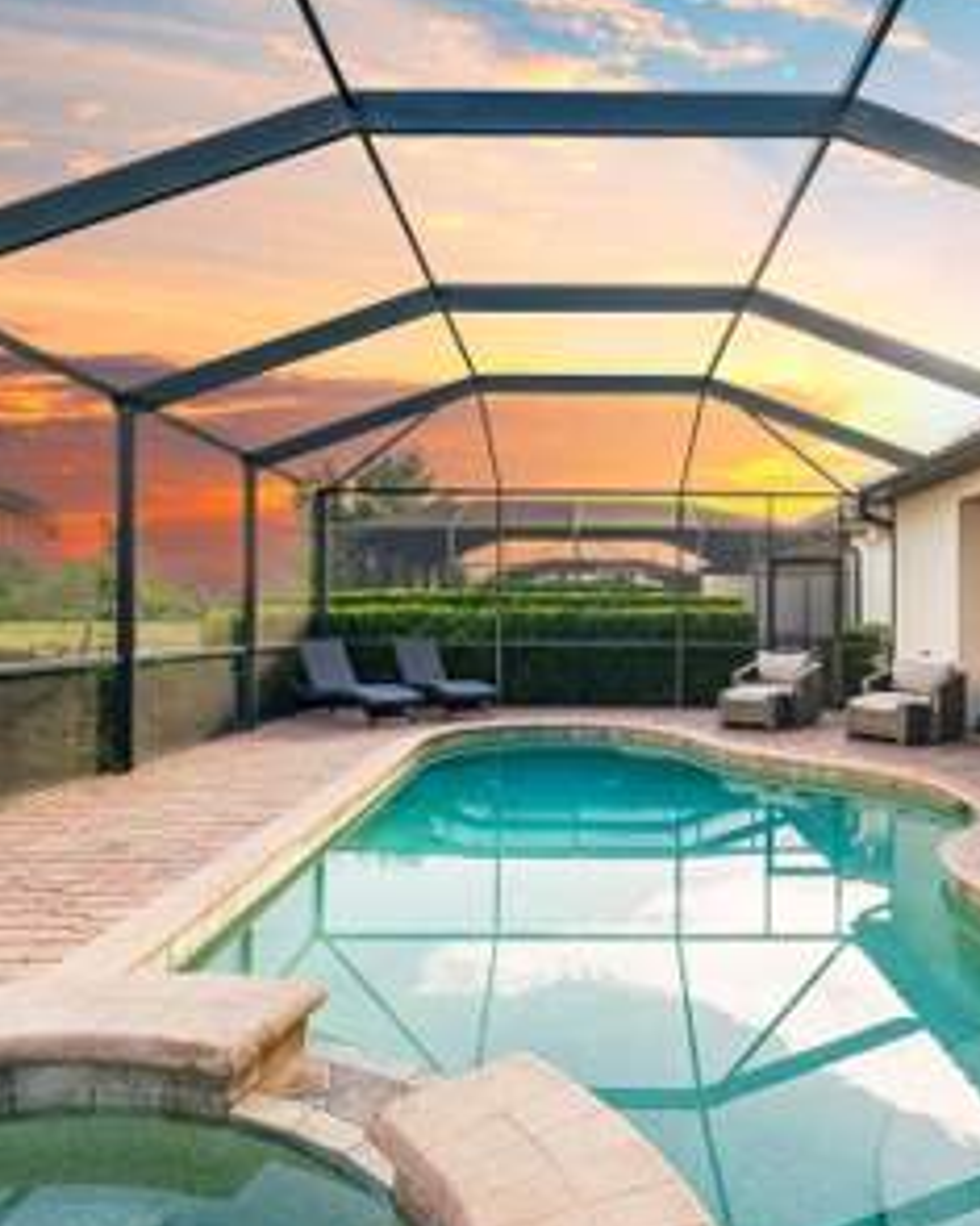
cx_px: 596
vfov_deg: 72.6
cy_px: 611
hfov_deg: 60.3
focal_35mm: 23
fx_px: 834
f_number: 11
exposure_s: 1/30
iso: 400
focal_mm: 15
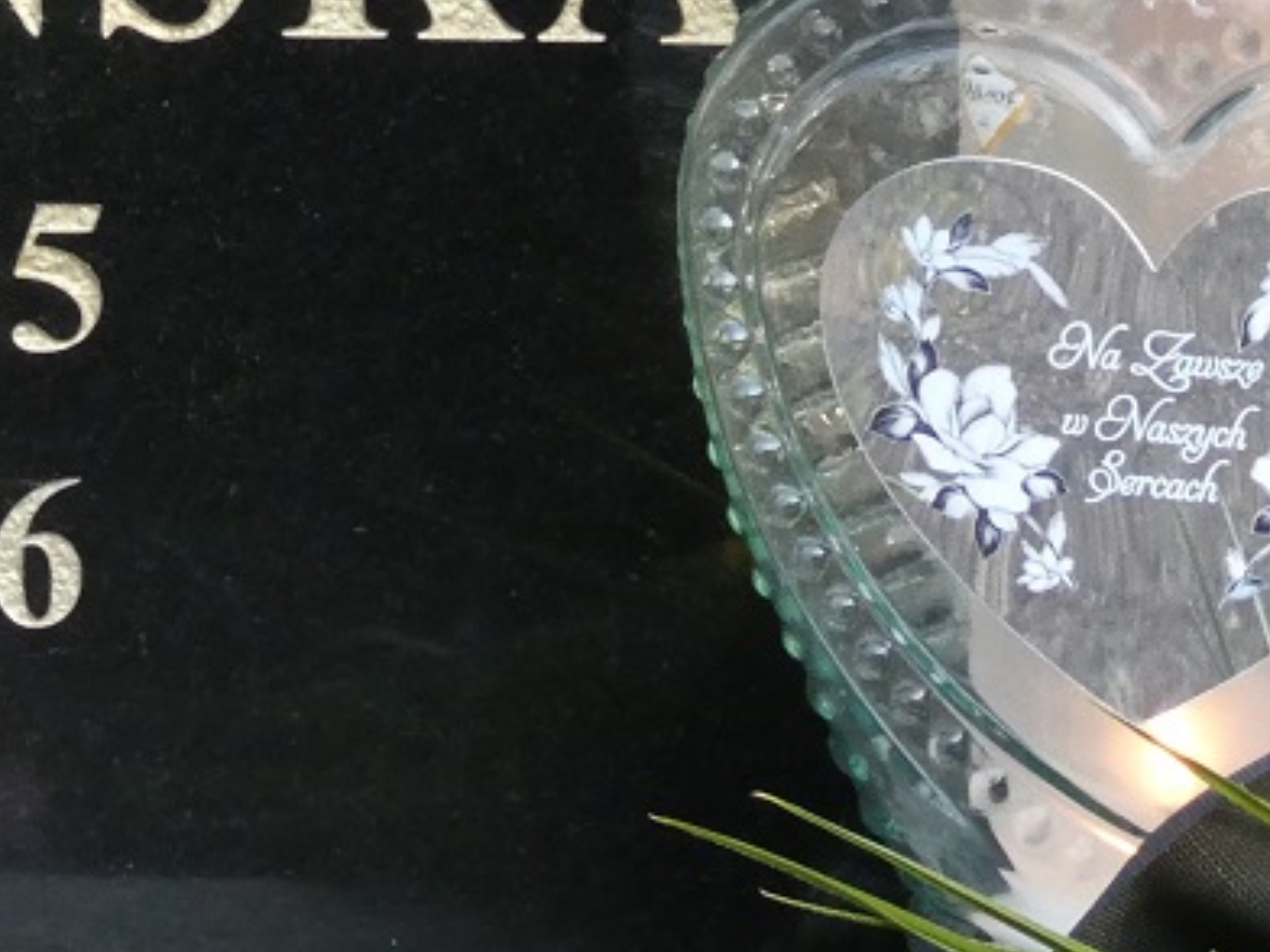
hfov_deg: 7.9
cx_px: -350
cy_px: 71
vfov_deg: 6.0
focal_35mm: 249
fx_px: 9135
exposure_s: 1/80
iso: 320
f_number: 4.3
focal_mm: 10.9
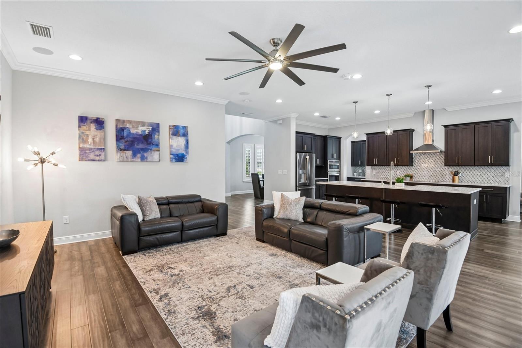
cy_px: 174
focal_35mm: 16
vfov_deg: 73.7
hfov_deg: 96.7
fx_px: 232
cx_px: 261
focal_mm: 16
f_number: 8
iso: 400
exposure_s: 1/10
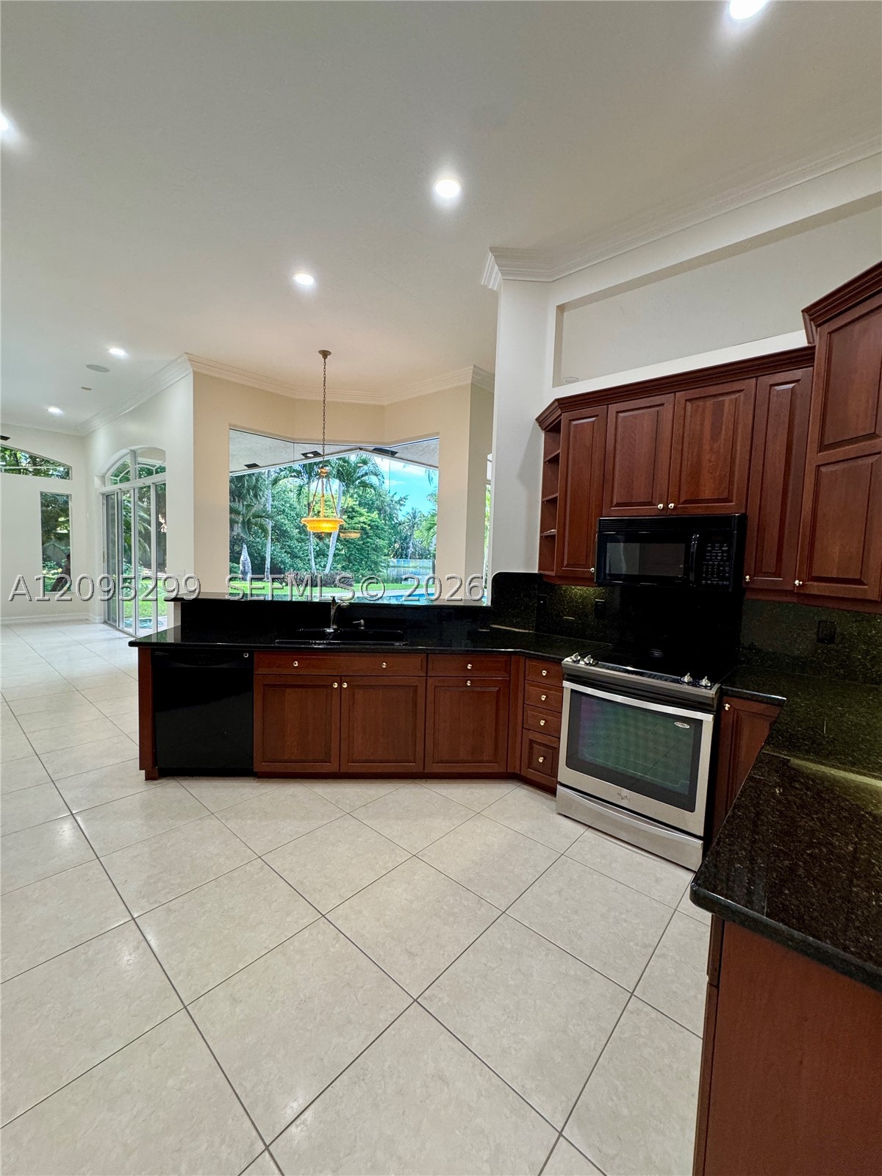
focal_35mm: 14
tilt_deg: -4.4
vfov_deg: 102.1
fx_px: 476
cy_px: 588
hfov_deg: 85.7
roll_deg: -1.8
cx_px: 441
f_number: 2.2
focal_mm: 2.22
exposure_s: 1/120
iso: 200
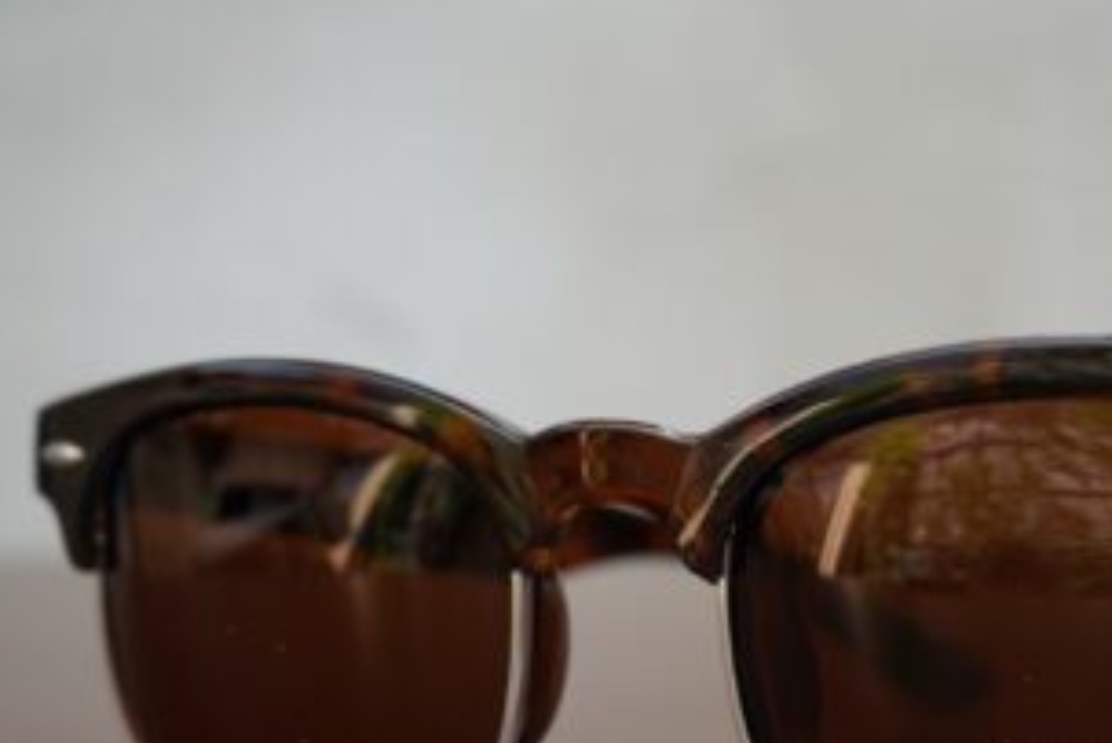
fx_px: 2132
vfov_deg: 19.6
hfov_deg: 29.0
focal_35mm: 69
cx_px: 768
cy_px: 564
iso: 800
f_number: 8
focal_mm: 35
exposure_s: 1/250
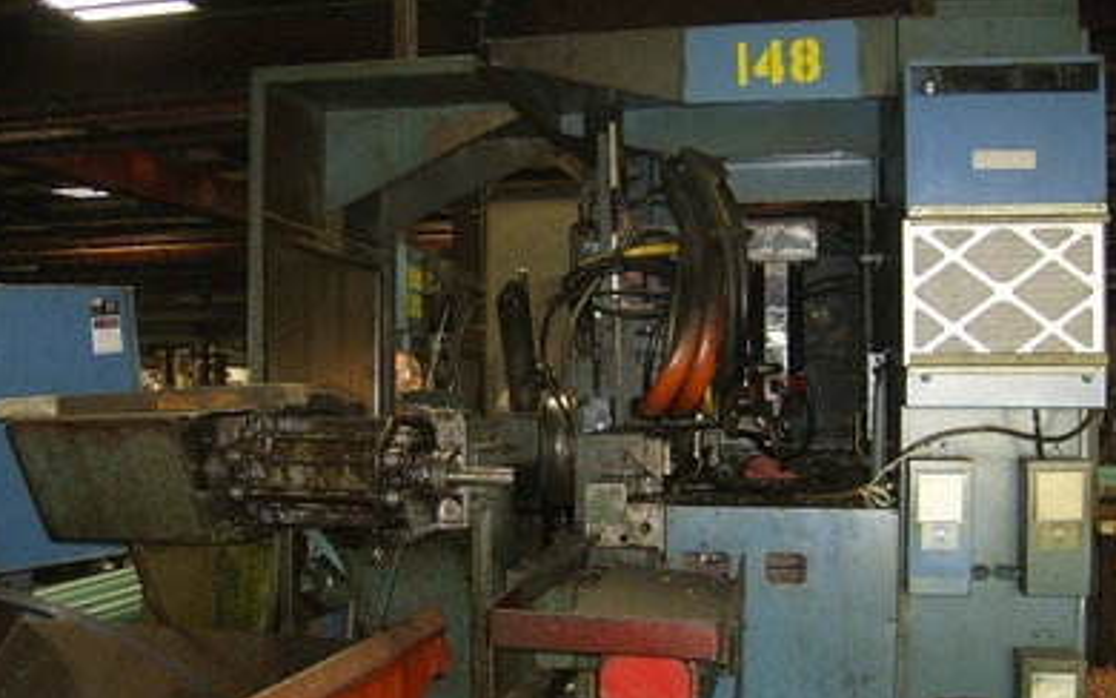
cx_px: 555
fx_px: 1187
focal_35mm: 39
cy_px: 423
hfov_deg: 50.4
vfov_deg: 32.7
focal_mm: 6
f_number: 2.8
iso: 200
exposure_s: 1/60
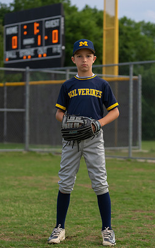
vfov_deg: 18.3
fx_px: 770
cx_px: 77
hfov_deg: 11.5
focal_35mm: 114
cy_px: 123
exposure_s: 1/320
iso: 160
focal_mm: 70
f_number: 2.8
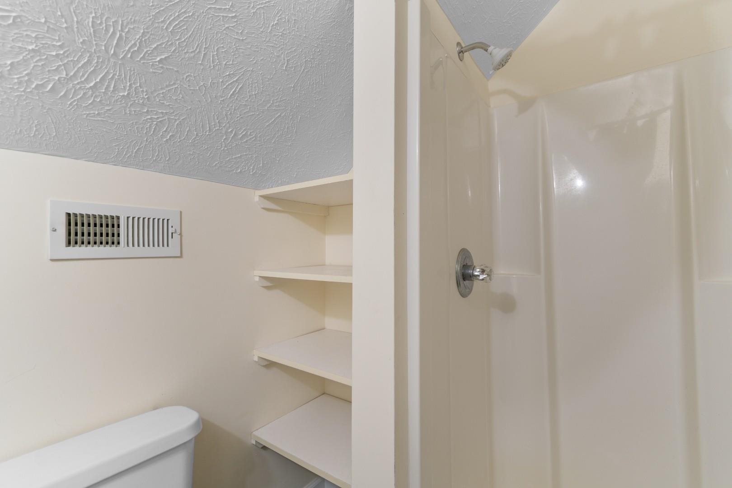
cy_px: 244
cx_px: 366
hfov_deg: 100.4
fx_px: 305
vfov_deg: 77.3
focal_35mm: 15
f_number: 4.5
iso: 100
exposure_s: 1/8
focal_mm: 10
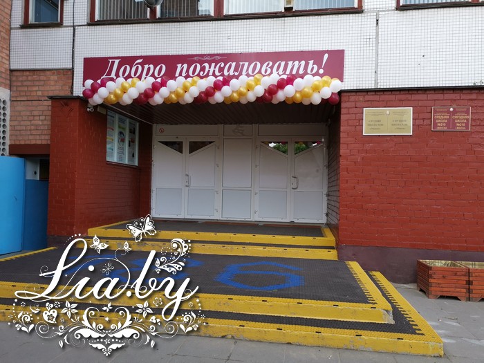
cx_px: 242
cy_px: 182
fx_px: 378
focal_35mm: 27
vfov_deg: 51.4
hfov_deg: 65.3
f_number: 1.8
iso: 50
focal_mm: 5.58
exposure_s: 1/262
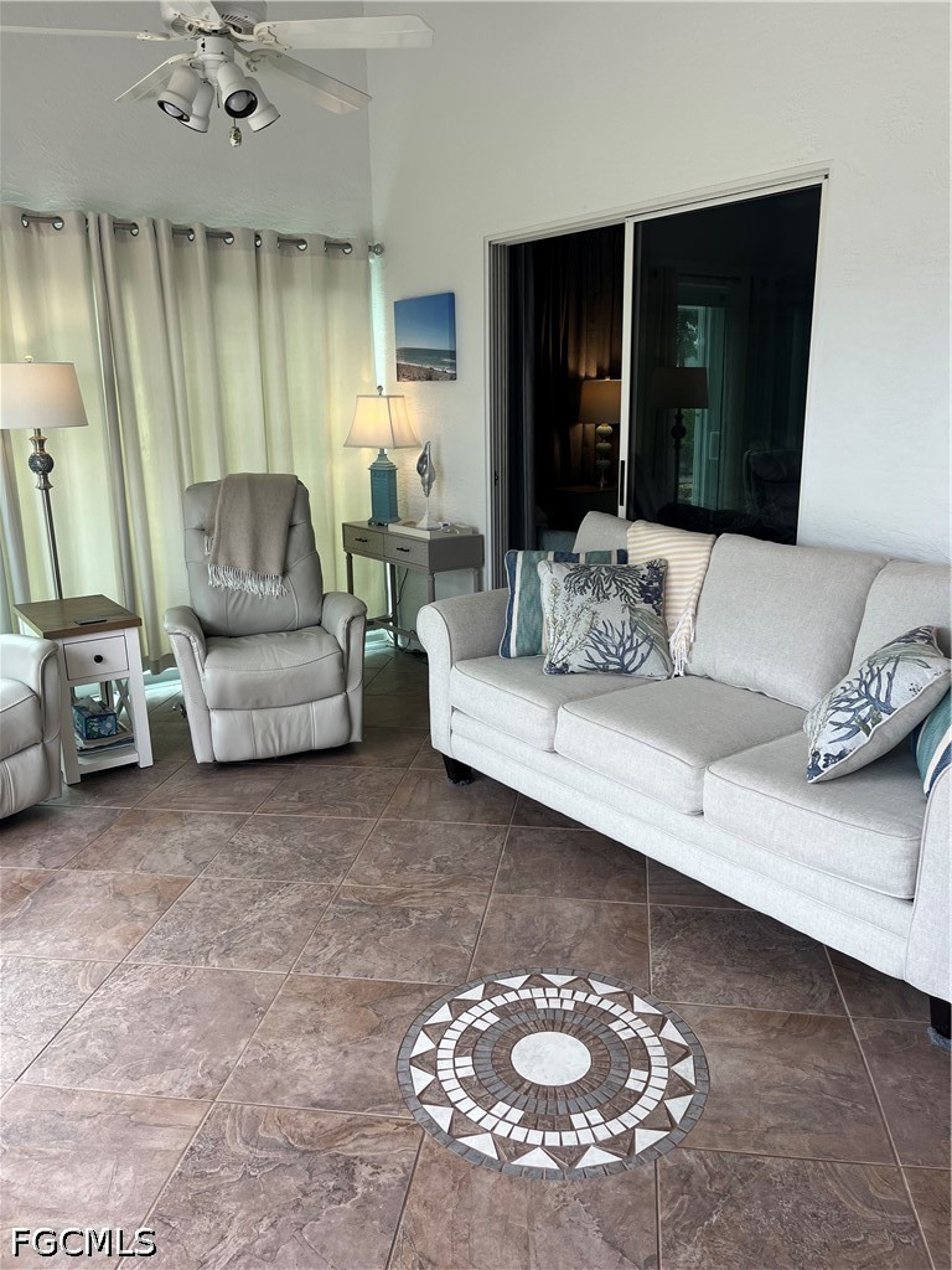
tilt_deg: -13.3
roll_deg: -0.1
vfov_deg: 67.3
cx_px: 476
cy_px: 635
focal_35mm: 26
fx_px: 953
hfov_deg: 53.1
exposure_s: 1/332
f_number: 1.6
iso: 50
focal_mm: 5.1
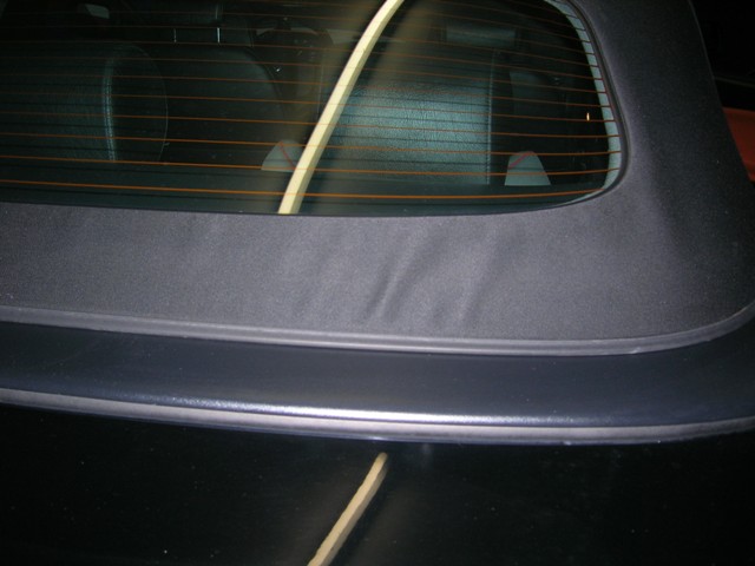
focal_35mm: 34
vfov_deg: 41.8
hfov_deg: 54.0
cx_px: 378
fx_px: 742
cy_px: 283
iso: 50
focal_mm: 5.7
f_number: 2.9
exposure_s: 1/60.1
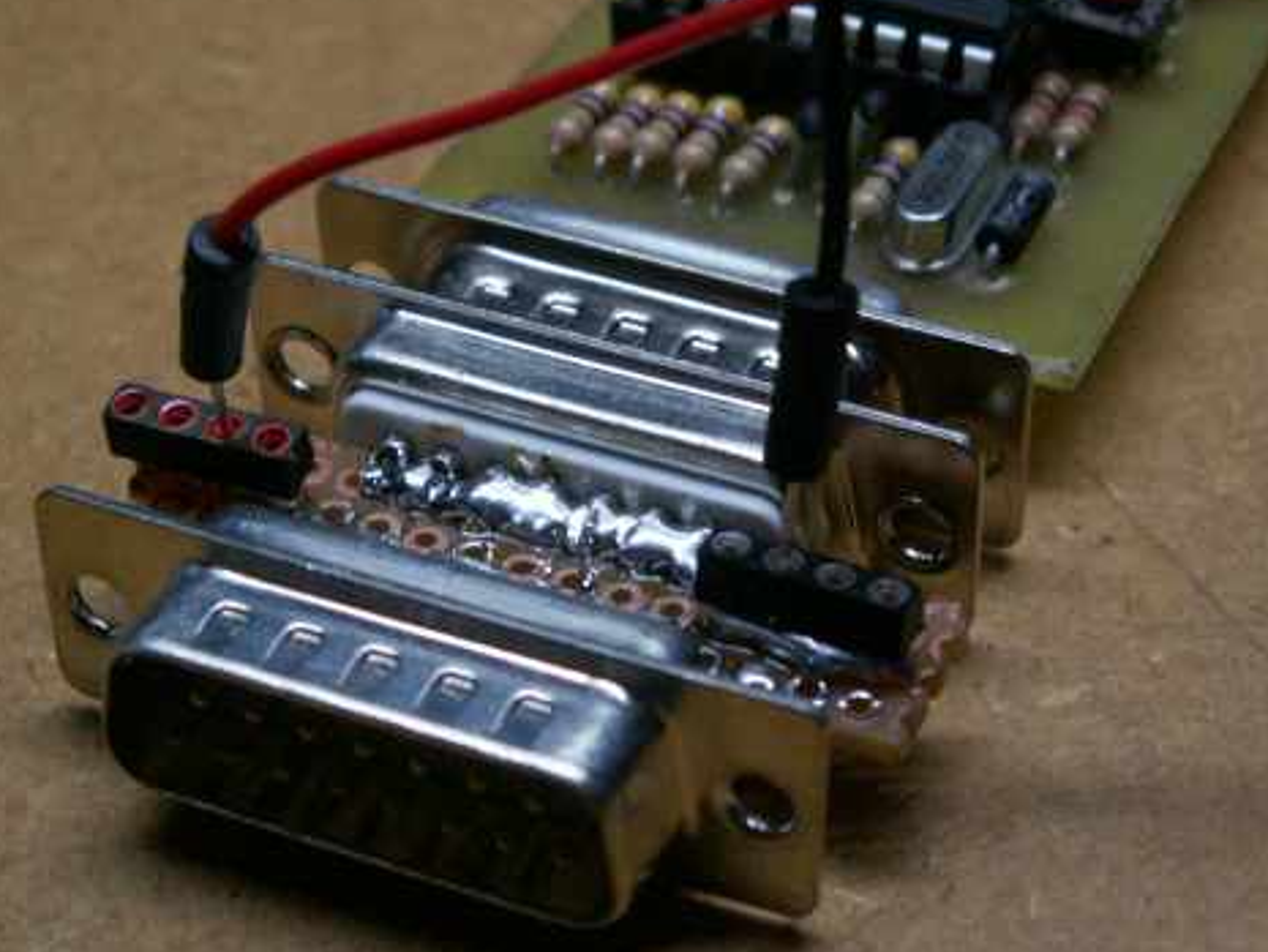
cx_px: 584
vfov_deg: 18.4
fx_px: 2931
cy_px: 486
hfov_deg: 24.4
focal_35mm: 80
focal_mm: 10.28
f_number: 3.2
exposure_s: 1/40
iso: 125
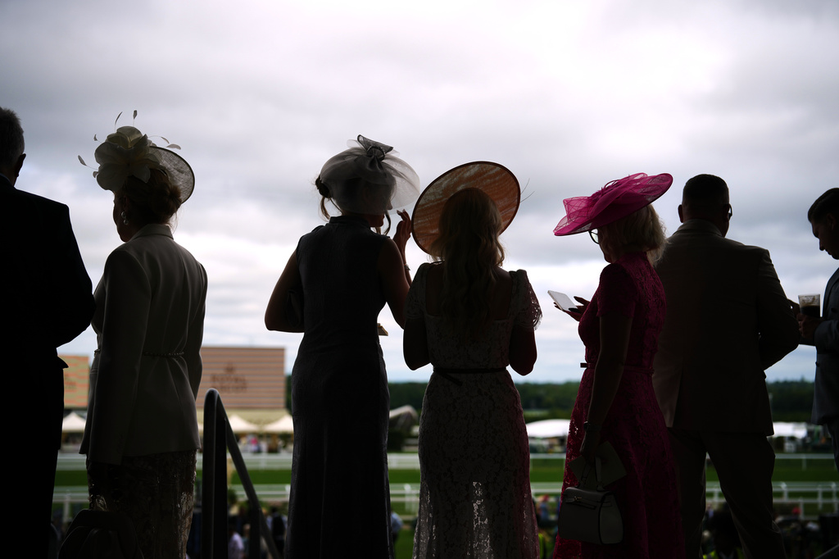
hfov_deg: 39.6
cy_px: 280
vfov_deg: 27.0
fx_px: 1165
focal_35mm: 50
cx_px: 420
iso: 50
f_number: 2.2
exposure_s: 1/3200
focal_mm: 50
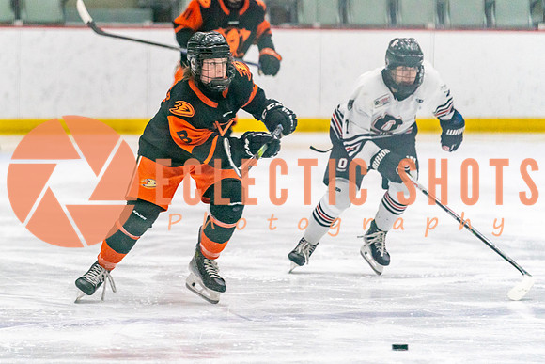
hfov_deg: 7.0
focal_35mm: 294
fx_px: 4456
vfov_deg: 4.7
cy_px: 152
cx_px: 181
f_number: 2.8
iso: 3200
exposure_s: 1/1250
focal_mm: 200
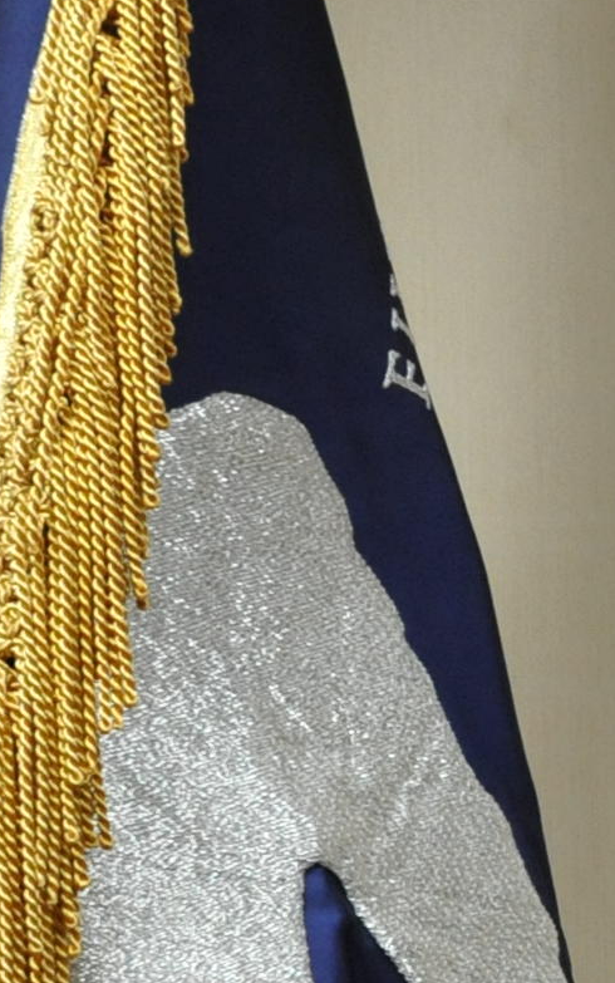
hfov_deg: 6.8
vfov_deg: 12.4
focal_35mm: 166
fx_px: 4448
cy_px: 1056
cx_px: 2073
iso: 2000
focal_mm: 30
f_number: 5
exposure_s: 1/100
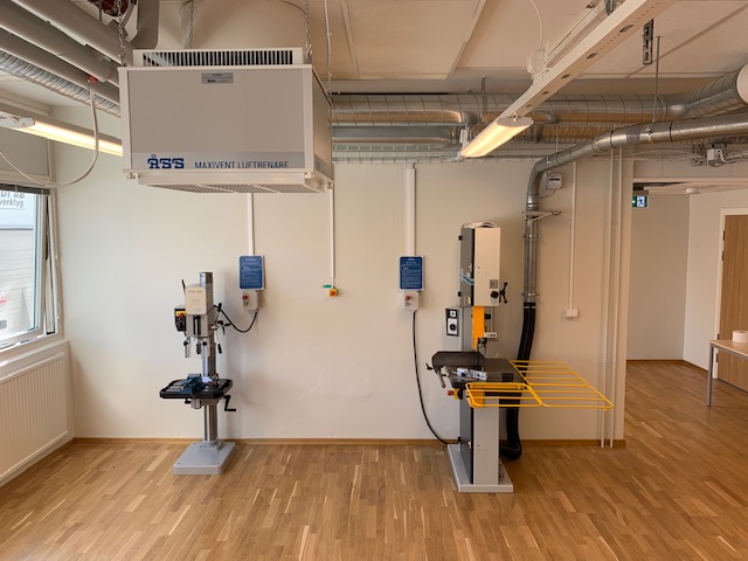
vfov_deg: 53.1
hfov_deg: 67.3
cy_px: 280
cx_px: 374
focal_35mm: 26
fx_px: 562
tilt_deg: -6.4
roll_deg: +0.3
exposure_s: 1/122
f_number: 1.8
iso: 32
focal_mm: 4.25
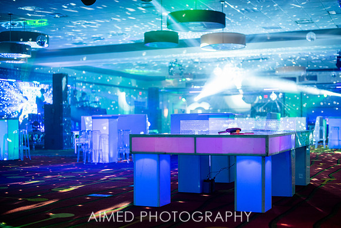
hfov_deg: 37.0
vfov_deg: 25.2
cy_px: 120
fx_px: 509
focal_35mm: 54
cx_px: 181
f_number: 2.2
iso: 800
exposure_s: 1/400
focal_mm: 50
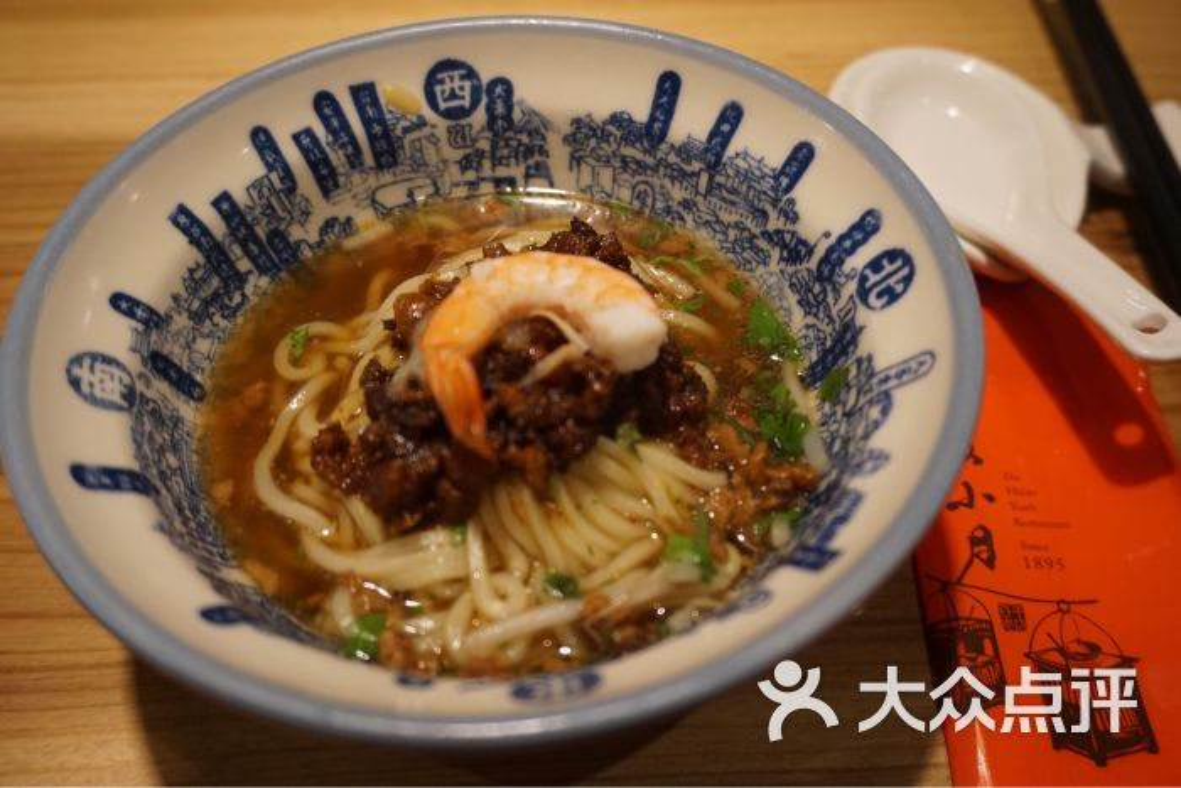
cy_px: 394
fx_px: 1034
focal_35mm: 32
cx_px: 590
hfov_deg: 59.5
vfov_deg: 41.7
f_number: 4
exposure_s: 1/60
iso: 1000
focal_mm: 21
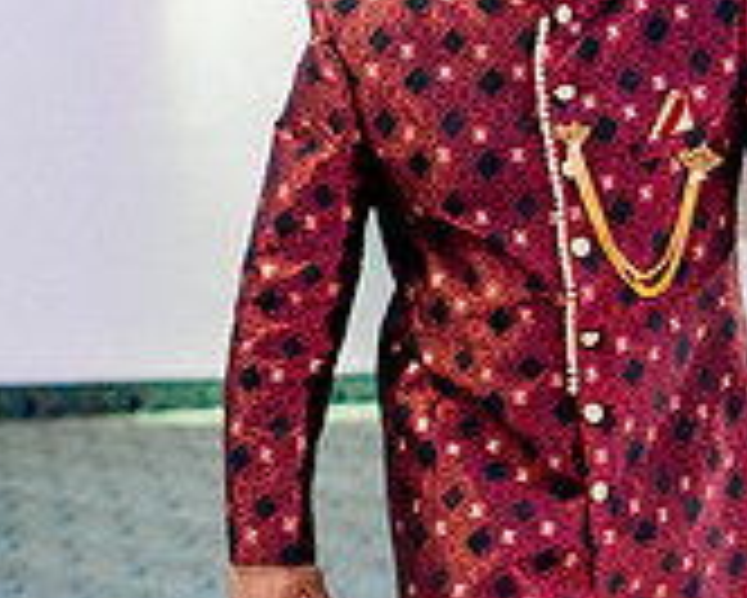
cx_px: 580
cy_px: 281
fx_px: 5088
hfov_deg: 8.4
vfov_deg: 6.7
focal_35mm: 230
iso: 3200
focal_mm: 70
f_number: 2.8
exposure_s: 1/125
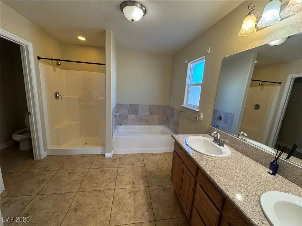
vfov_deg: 85.7
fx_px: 122
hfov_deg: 102.1
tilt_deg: -11.4
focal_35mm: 14
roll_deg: -4.2
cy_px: 113
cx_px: 151
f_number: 2.2
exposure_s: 1/120
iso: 250
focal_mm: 2.22
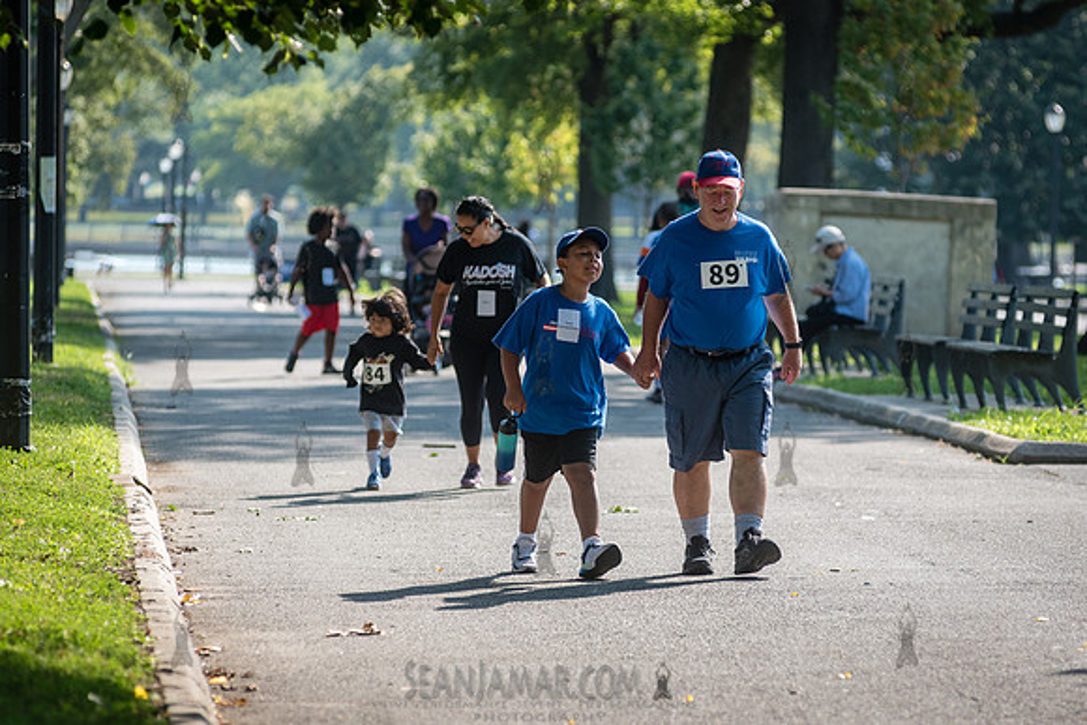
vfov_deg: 5.9
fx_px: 7048
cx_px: 634
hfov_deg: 8.8
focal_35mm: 233
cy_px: 392
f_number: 4.5
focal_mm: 200
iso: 500
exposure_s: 1/1250
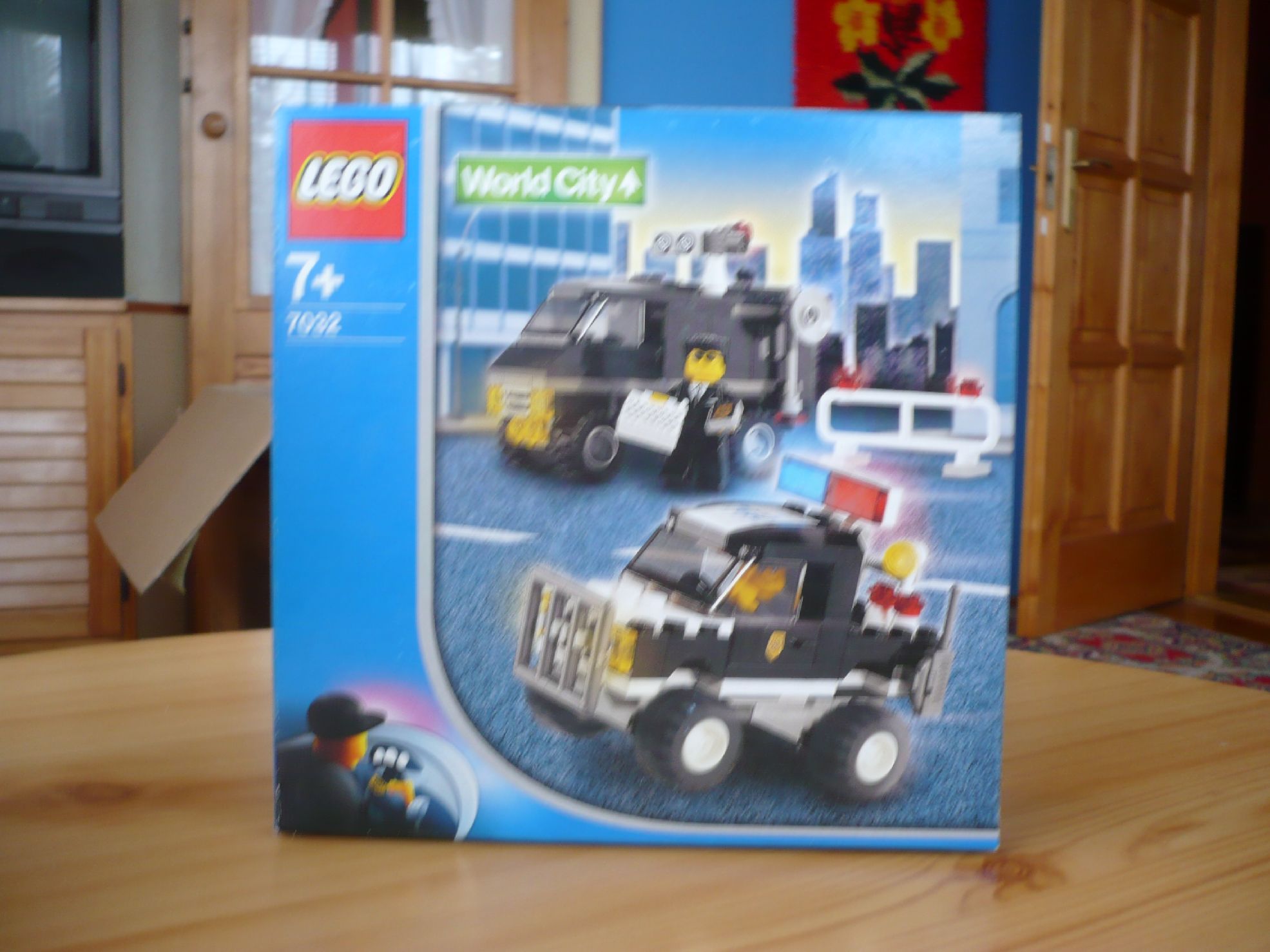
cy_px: 476
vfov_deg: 40.7
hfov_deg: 52.6
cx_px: 635
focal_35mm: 35
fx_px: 1284
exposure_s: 1/15
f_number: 2.8
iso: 100
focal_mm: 5.8
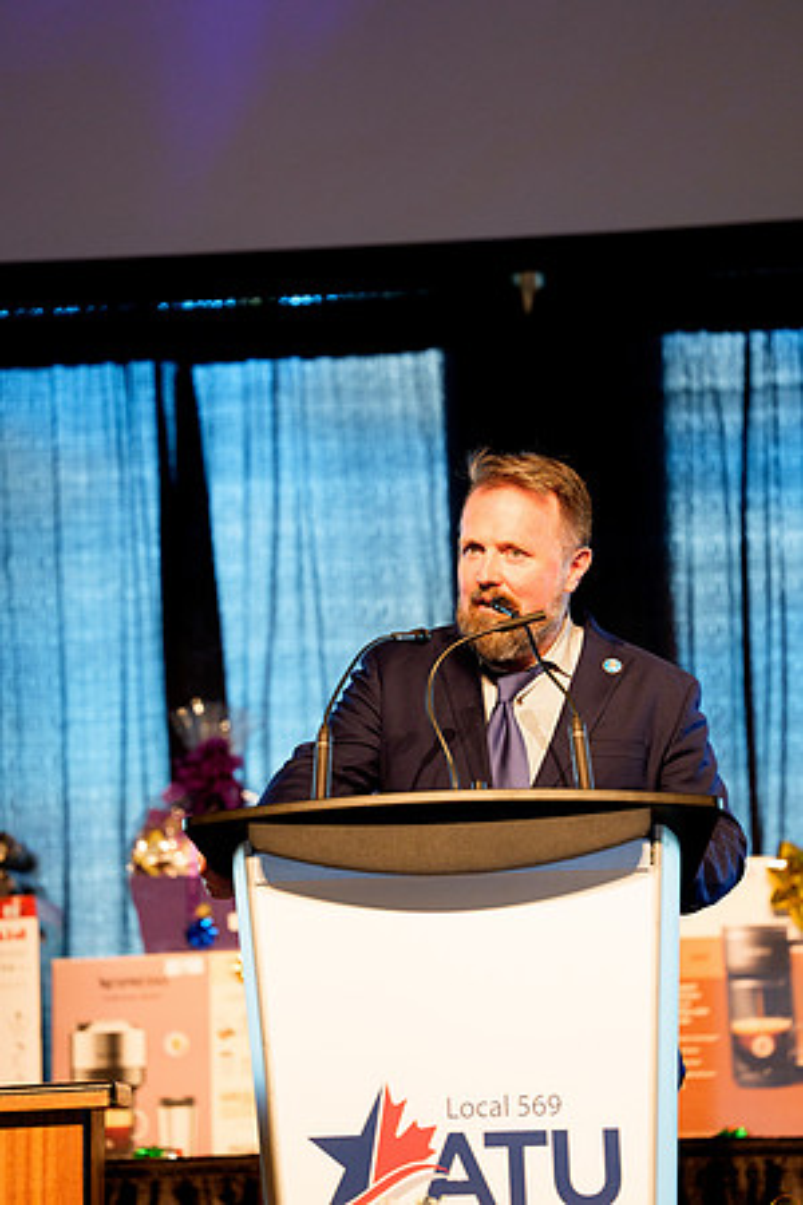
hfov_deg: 9.1
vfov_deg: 13.7
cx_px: 402
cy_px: 602
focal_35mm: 150
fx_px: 5018
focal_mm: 150
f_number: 2.5
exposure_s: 1/160
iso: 3200
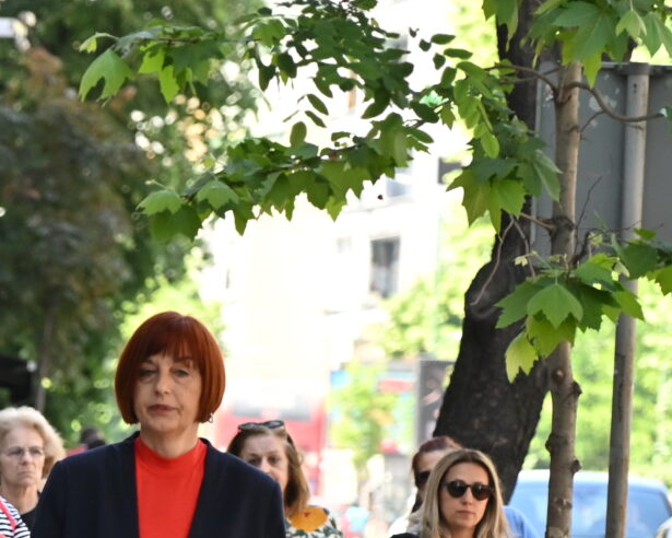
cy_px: 777
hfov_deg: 4.1
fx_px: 9328
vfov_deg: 3.3
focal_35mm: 469
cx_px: -385
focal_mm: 120
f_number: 4.5
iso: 1000
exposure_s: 1/800
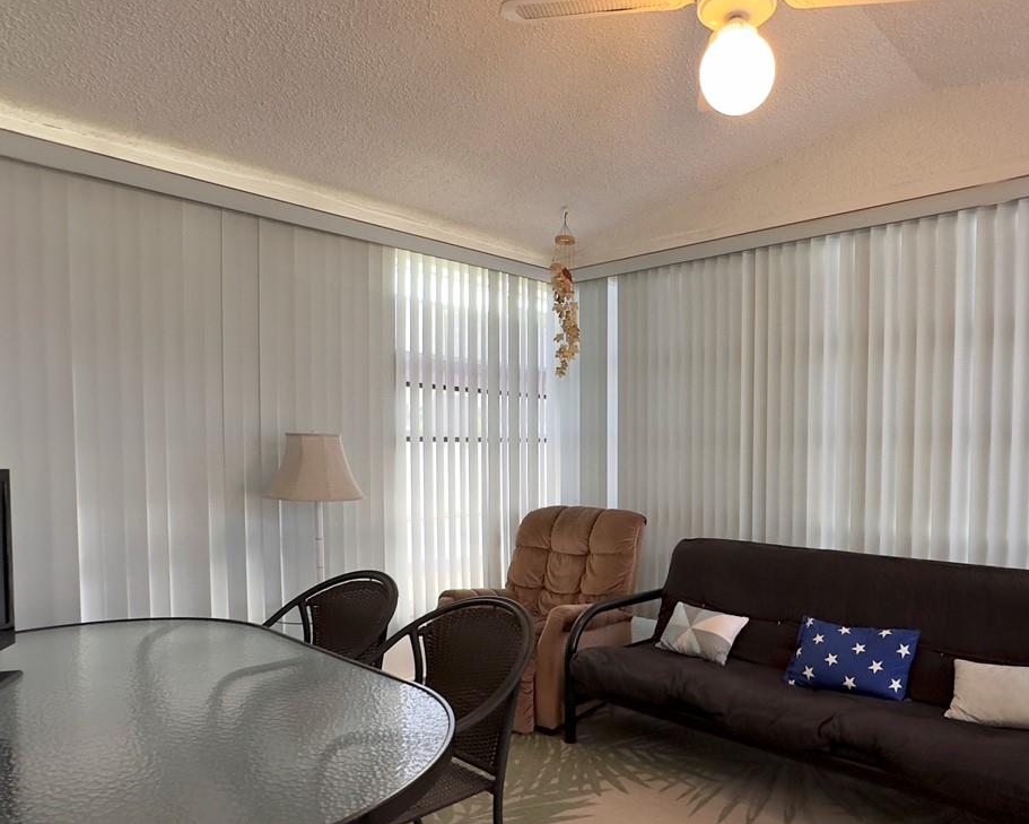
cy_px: 482
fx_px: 731
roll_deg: -0.3
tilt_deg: -2.5
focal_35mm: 24
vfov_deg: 58.4
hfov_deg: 69.6
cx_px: 614
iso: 160
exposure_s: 1/60
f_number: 2.2
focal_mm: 2.22
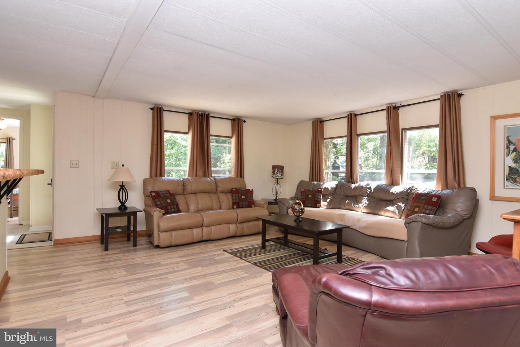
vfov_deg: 67.5
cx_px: 260
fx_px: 260
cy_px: 174
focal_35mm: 18
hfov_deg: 90.0
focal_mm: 12
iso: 800
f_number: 7.1
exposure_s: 1/80
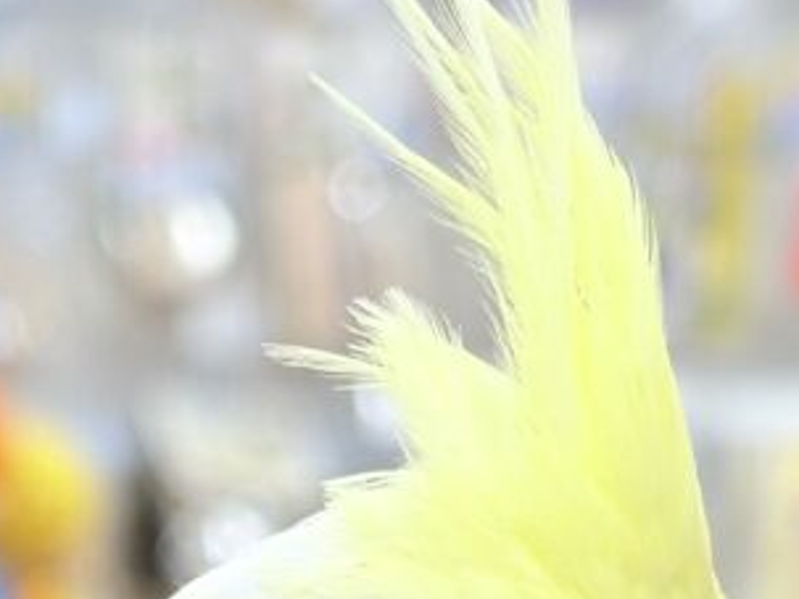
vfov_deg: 7.1
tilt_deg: -1.1
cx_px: 367
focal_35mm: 206
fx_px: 4753
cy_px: 1005
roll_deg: +0.6
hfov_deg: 9.6
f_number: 1.6
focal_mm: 5.96
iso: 40
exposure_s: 1/50
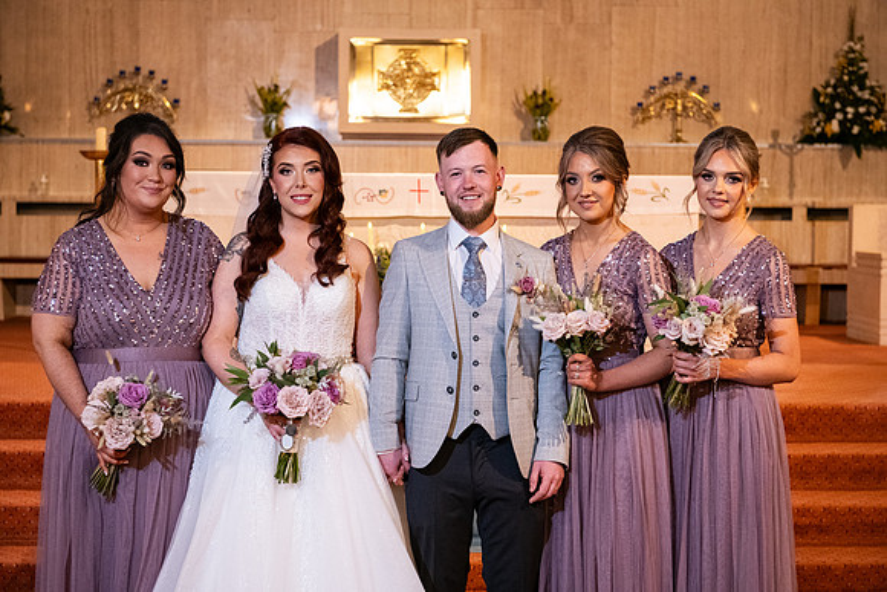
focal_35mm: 70
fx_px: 1725
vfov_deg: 19.5
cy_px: 296
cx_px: 444
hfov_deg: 28.8
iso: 2000
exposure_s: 1/160
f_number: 5
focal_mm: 70
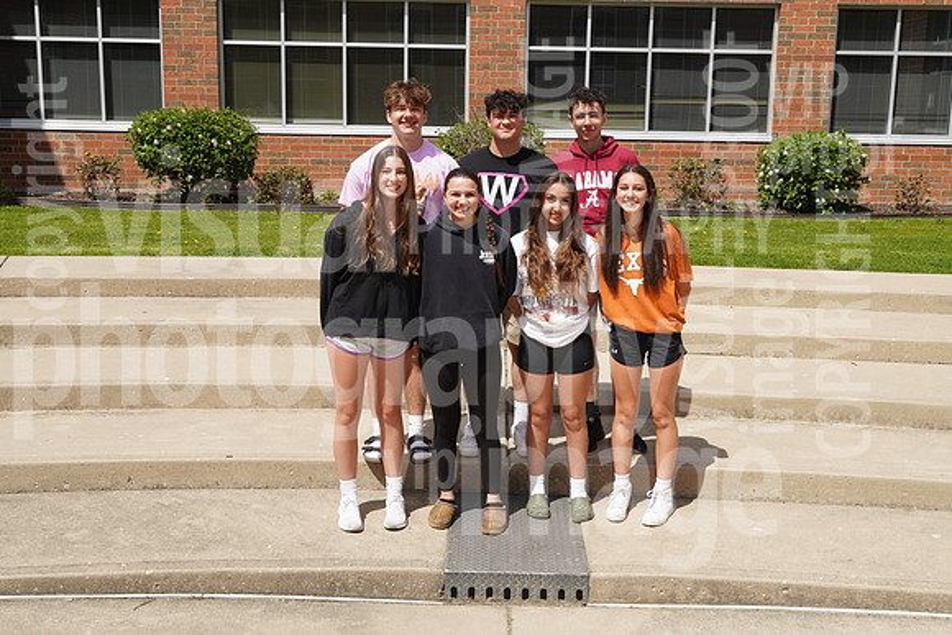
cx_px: 476
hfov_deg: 45.0
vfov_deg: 30.9
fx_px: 1151
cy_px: 318
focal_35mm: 44
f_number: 11
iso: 100
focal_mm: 29
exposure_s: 1/125
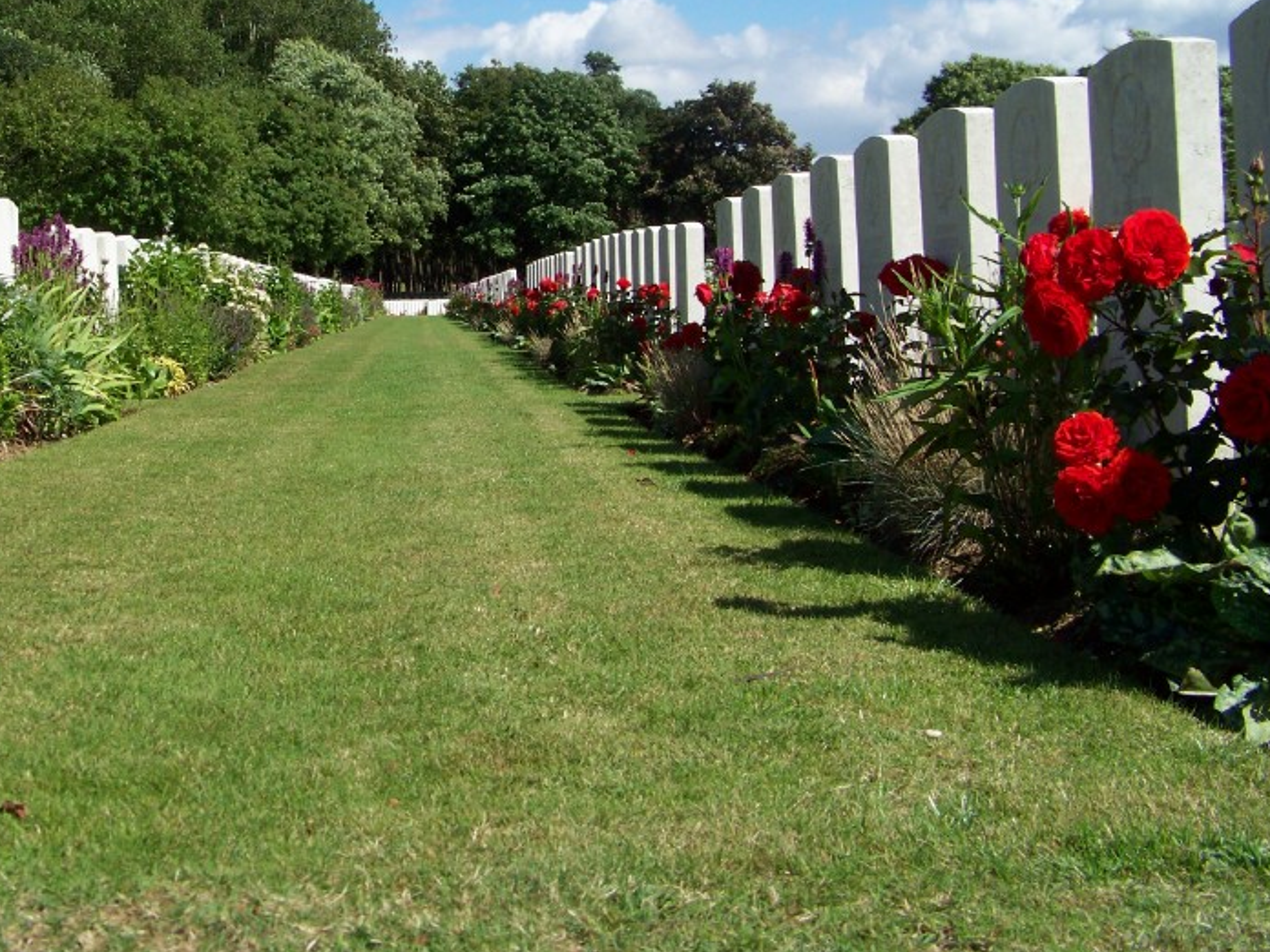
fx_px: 1944
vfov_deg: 27.4
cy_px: 321
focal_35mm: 53
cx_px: 412
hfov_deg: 35.8
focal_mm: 5.85
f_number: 4
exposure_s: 1/640
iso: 66
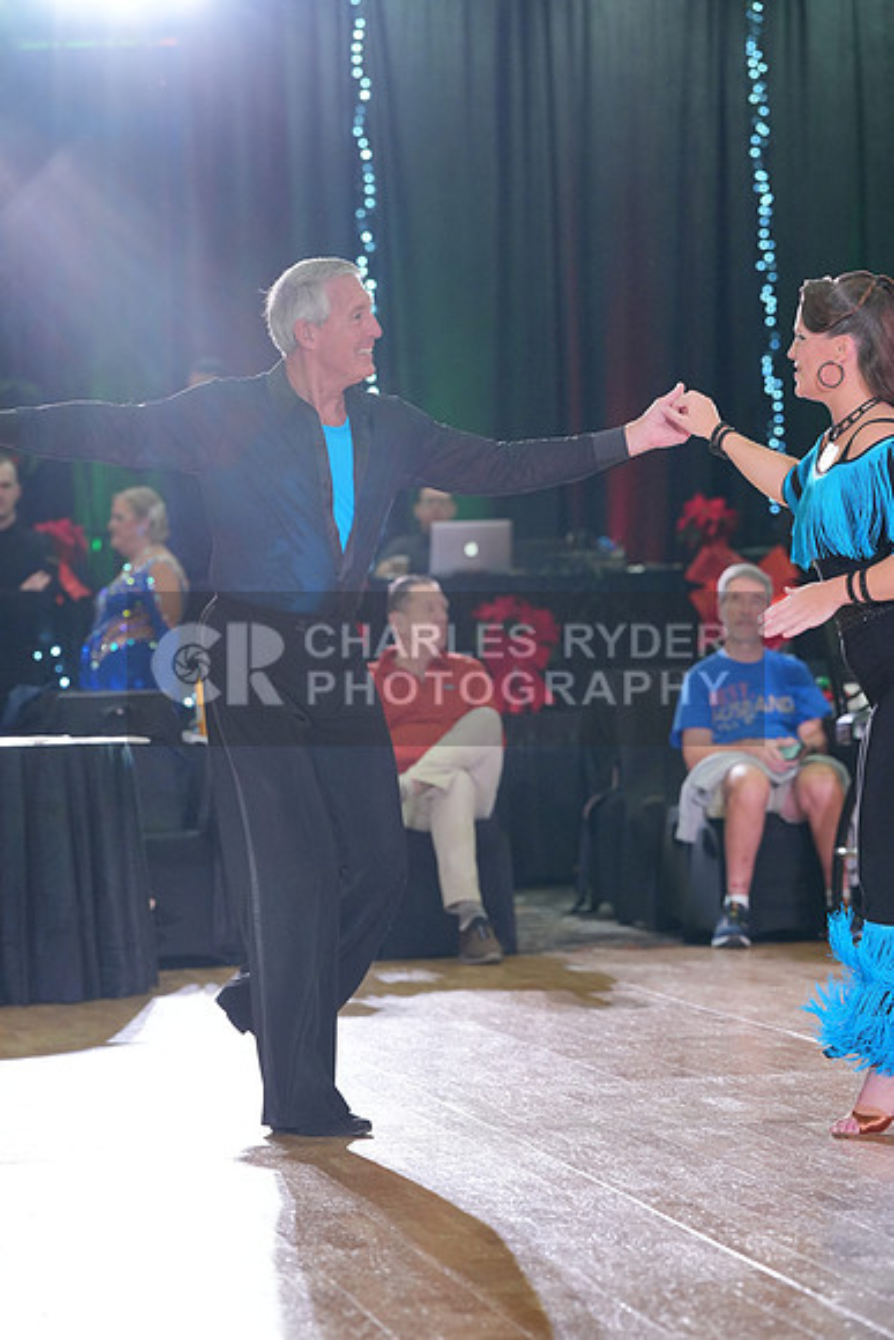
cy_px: 670
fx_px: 4541
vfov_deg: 16.8
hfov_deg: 11.2
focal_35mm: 122
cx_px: 447
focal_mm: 122
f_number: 4
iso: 2500
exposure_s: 1/400
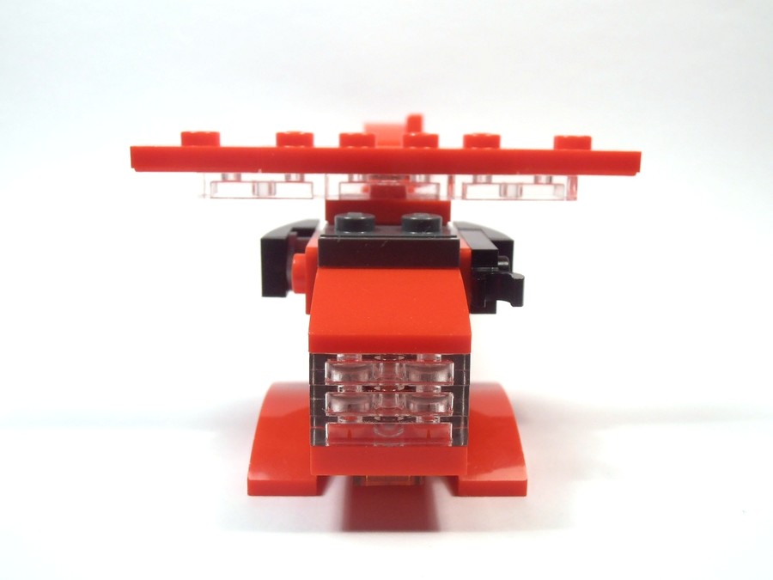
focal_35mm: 37
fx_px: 826
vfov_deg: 38.7
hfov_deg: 50.1
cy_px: 290
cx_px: 386
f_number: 3.9
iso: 80
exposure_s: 1/60
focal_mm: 6.61
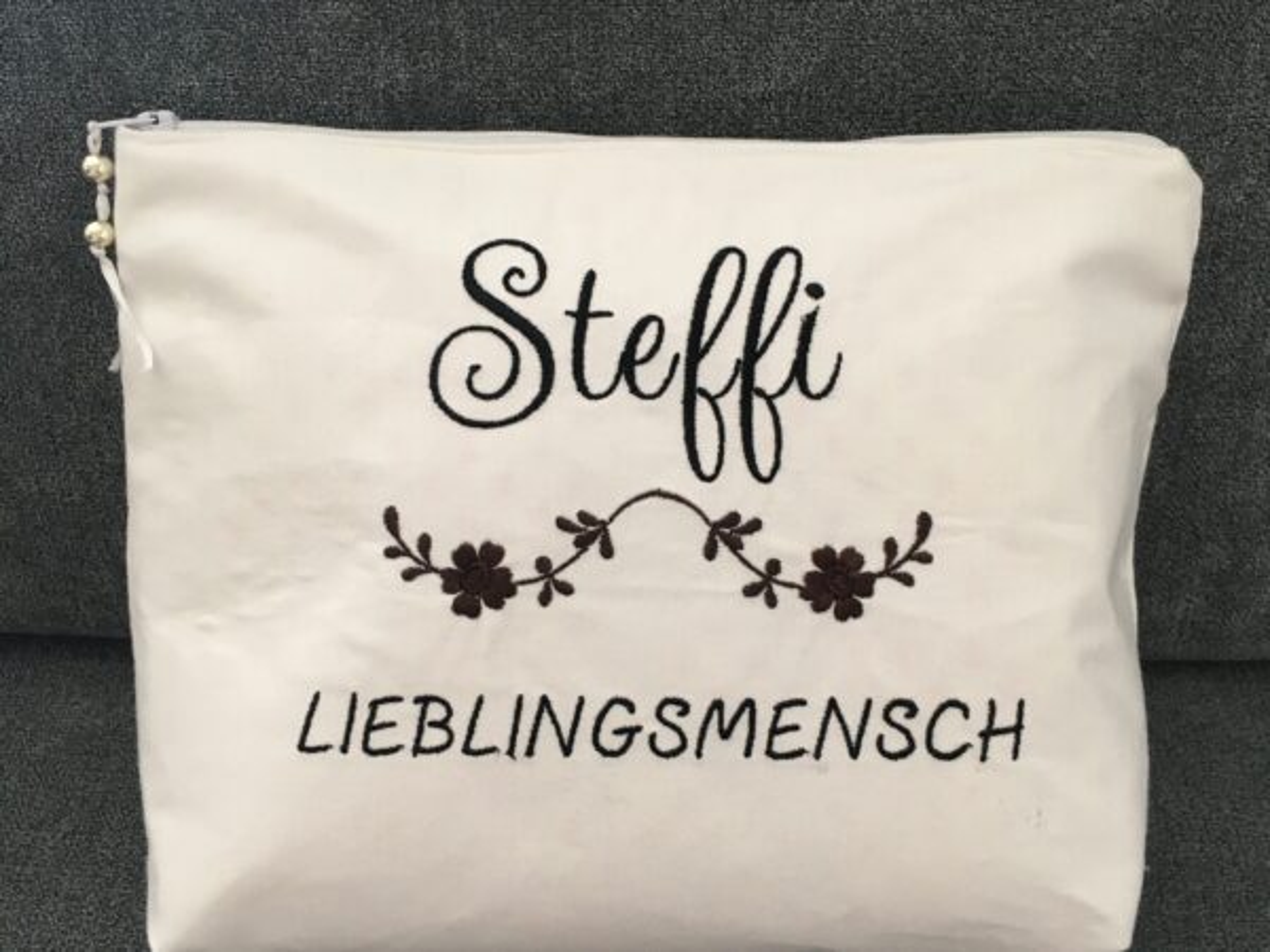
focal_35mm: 29
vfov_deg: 48.2
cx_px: 635
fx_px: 1064
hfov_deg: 61.7
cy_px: 476
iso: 125
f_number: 2.2
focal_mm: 4.15
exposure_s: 1/33
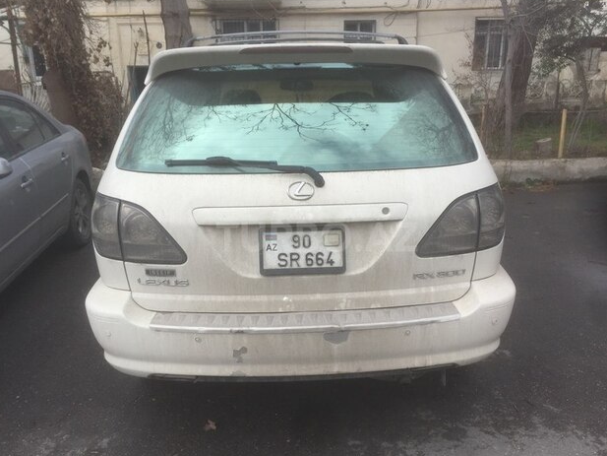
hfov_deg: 58.3
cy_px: 237
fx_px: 544
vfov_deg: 45.4
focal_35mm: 31
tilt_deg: -14.0
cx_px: 317
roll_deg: +0.3
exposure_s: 1/1163
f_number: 2.2
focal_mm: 4.15
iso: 32
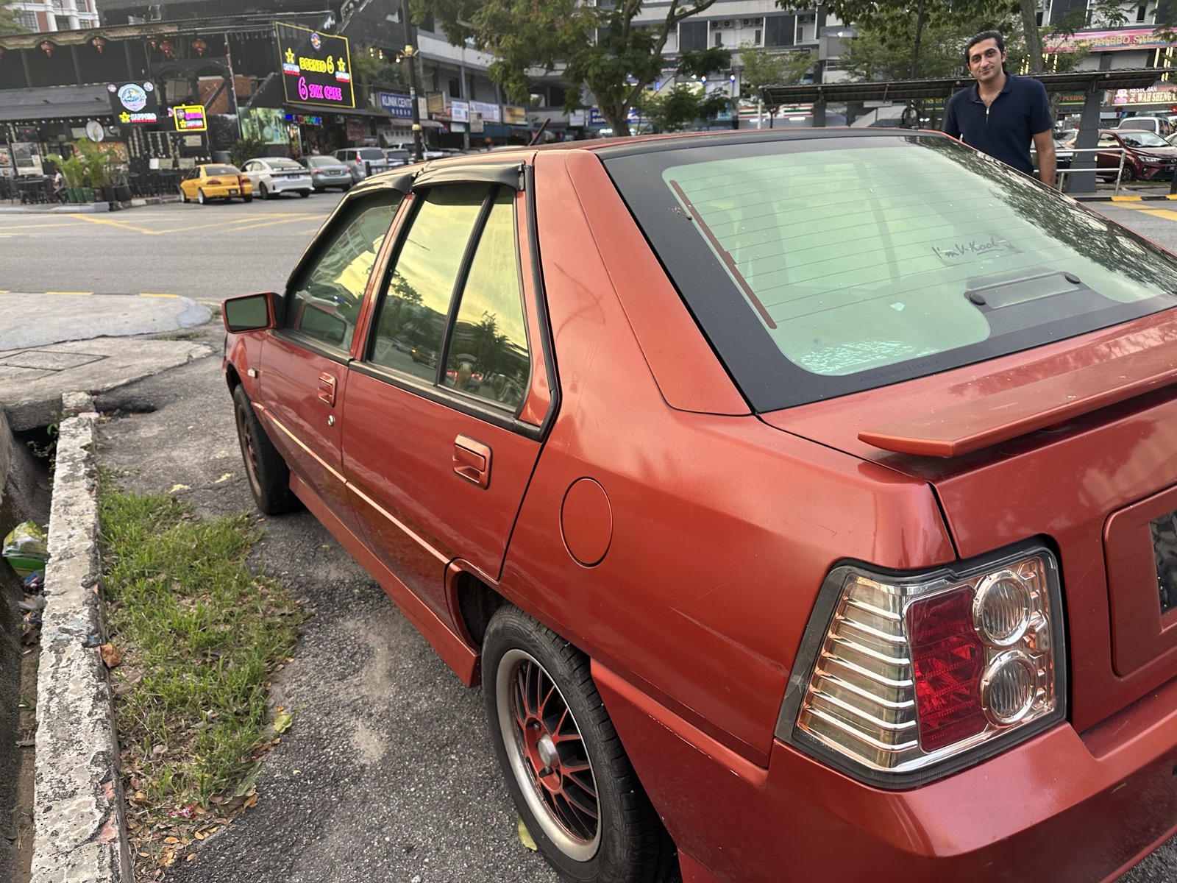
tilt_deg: -12.5
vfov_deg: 56.8
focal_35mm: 24
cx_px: 588
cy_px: 442
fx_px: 816
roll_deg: +0.2
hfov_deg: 71.6
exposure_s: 1/121
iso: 100
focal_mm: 6.86
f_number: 1.78
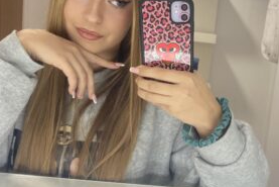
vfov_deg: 34.2
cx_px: 193
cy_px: 100
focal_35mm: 39
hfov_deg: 48.4
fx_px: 302
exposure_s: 1/100
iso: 125
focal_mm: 4.25
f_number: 1.8
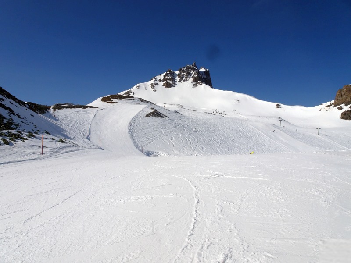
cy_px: 132
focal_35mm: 24
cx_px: 176
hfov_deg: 71.6
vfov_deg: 56.8
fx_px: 243
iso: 80
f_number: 4.5
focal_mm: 4.1
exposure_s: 1/2000
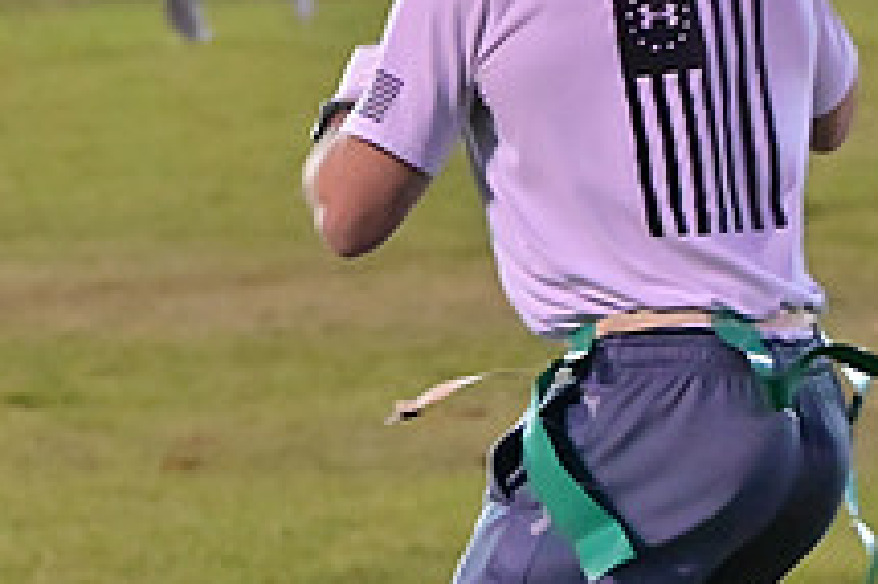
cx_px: 425
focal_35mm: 424
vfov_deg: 3.2
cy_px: 443
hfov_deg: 4.9
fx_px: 10333
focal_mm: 105
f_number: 4
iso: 6400
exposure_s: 1/400
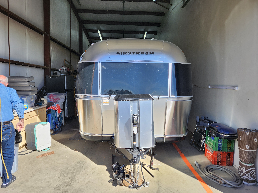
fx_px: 171
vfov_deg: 58.9
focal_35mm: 23
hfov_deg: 73.9
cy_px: 96
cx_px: 129
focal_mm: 5.54
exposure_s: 1/645
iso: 25
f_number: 1.8
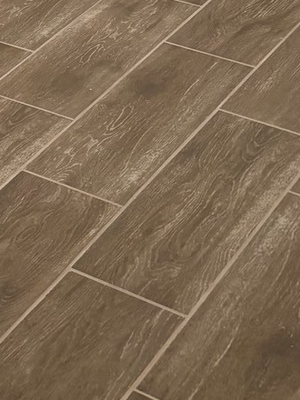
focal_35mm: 121
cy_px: -420
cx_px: -214
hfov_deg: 11.5
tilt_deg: -8.2
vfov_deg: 13.7
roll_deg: +3.0
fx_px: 1398
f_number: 1.6
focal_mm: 5.96
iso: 100
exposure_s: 1/121
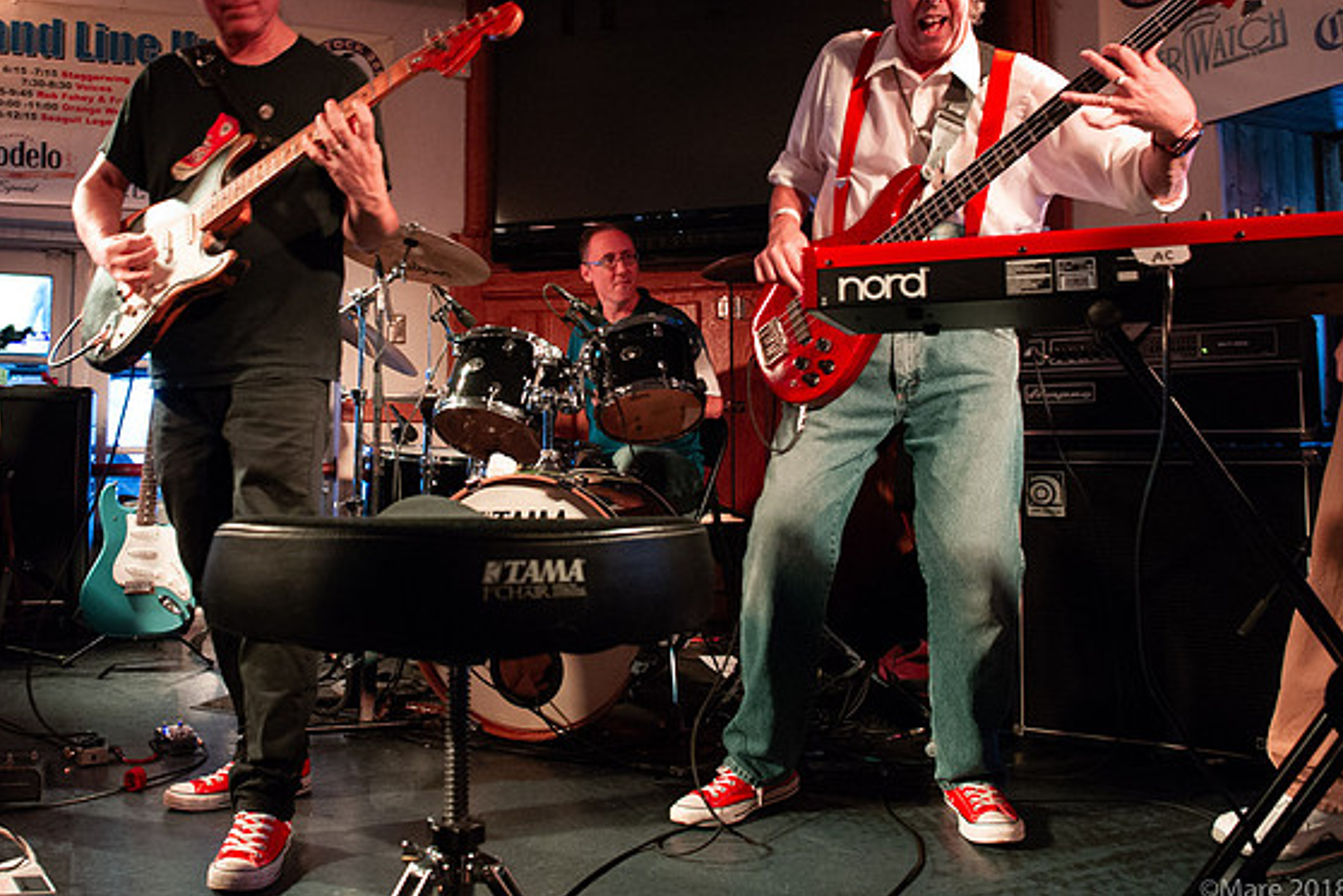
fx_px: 1082
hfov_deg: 63.1
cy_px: 365
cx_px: 538
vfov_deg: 44.8
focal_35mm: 29
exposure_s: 1/40
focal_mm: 24
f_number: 6.3
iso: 6400
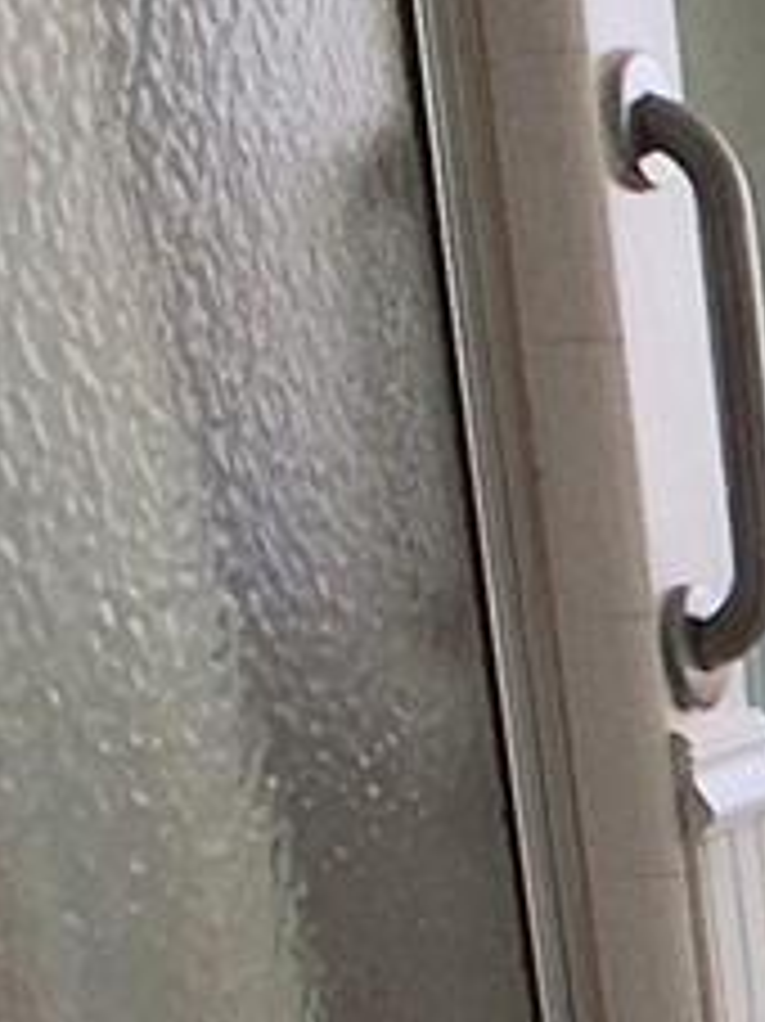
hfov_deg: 14.5
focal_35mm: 90
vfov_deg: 20.6
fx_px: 2654
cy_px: 1171
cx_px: 1364
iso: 125
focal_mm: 1.4
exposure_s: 1/60.2
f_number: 2.2
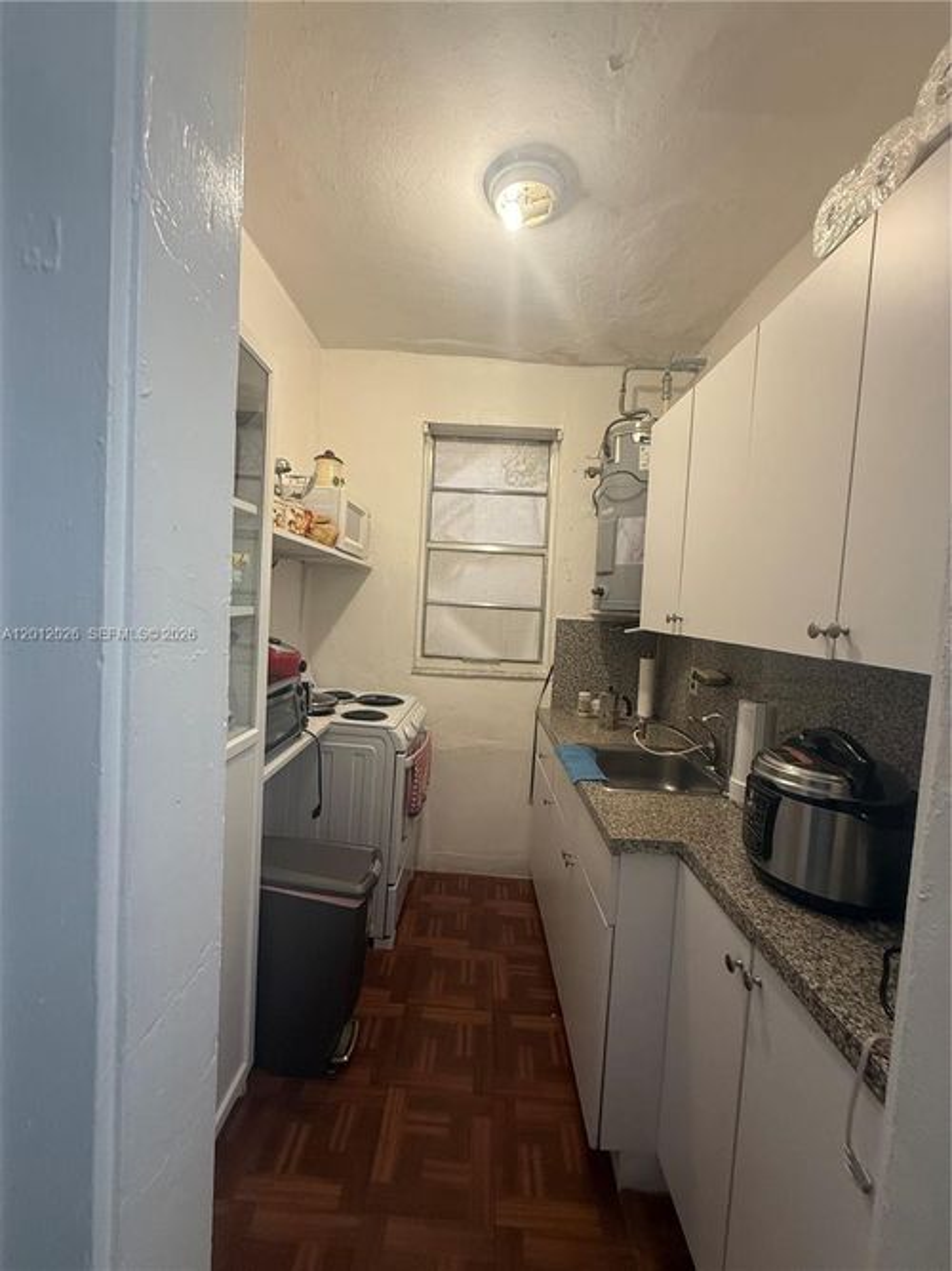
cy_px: 636
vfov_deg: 102.1
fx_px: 514
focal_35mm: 14
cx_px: 476
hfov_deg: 85.7
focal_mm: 2.22
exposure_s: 1/60
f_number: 2.2
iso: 250
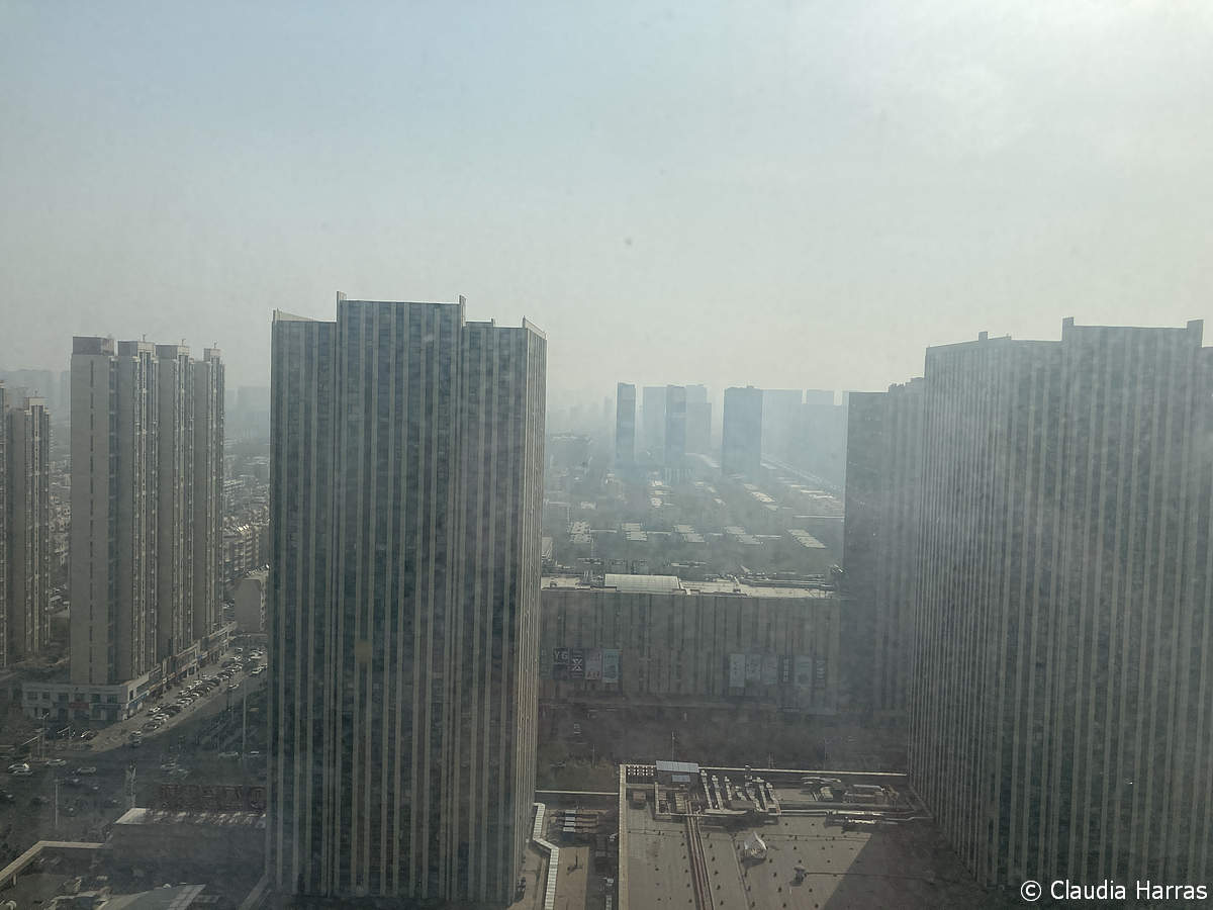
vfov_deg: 49.7
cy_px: 455
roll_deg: -3.0
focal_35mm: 28
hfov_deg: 63.4
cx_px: 606
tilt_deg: -2.1
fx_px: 981
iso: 25
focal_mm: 3.99
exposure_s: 1/4000
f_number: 1.8
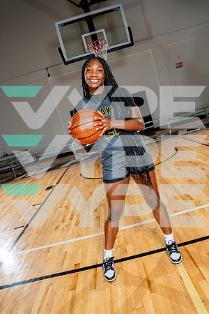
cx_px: 104
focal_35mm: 27
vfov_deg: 67.4
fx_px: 235
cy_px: 157
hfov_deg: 47.9
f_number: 5.6
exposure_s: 1/250
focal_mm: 27
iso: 200
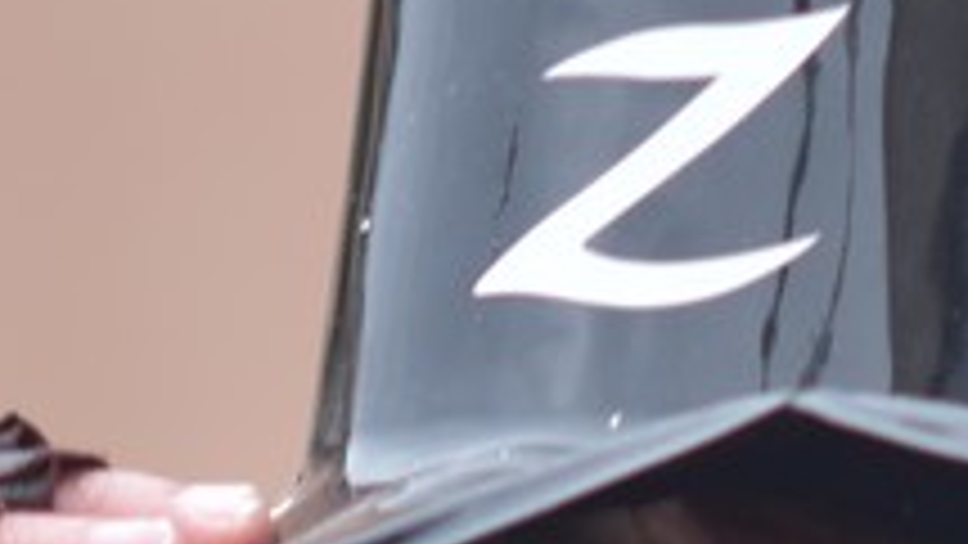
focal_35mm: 935
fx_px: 24015
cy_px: 1036
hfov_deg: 2.3
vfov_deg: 1.3
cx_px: 1063
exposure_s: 1/160
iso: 320
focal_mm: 125
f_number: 2.8
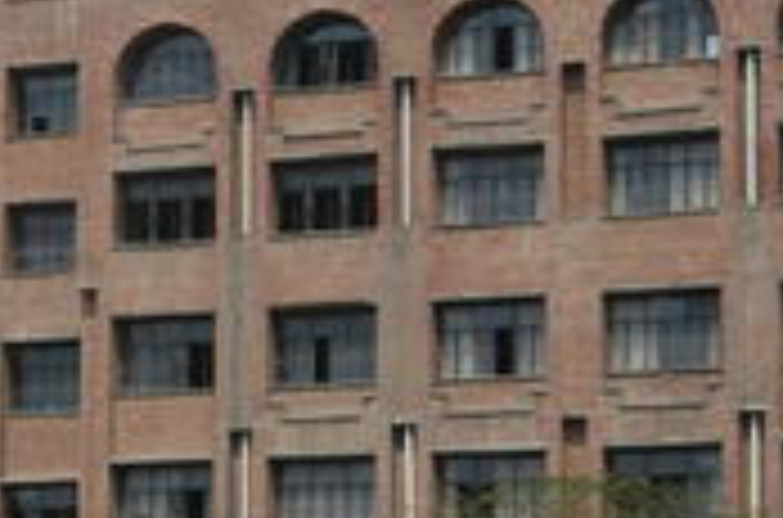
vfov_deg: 9.1
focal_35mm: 149
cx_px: -130
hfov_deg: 13.5
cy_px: 486
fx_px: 3232
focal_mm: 28
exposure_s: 1/250
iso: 100
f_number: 8
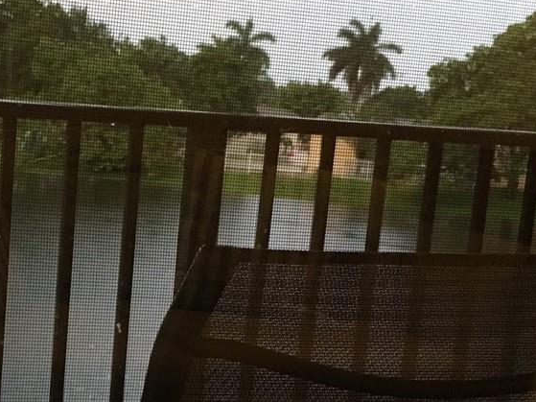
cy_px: 349
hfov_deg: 23.1
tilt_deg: -10.7
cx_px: 72
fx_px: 1285
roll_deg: -4.1
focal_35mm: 83
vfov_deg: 17.5
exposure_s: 1/30
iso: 160
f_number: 2.2
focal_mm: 4.15
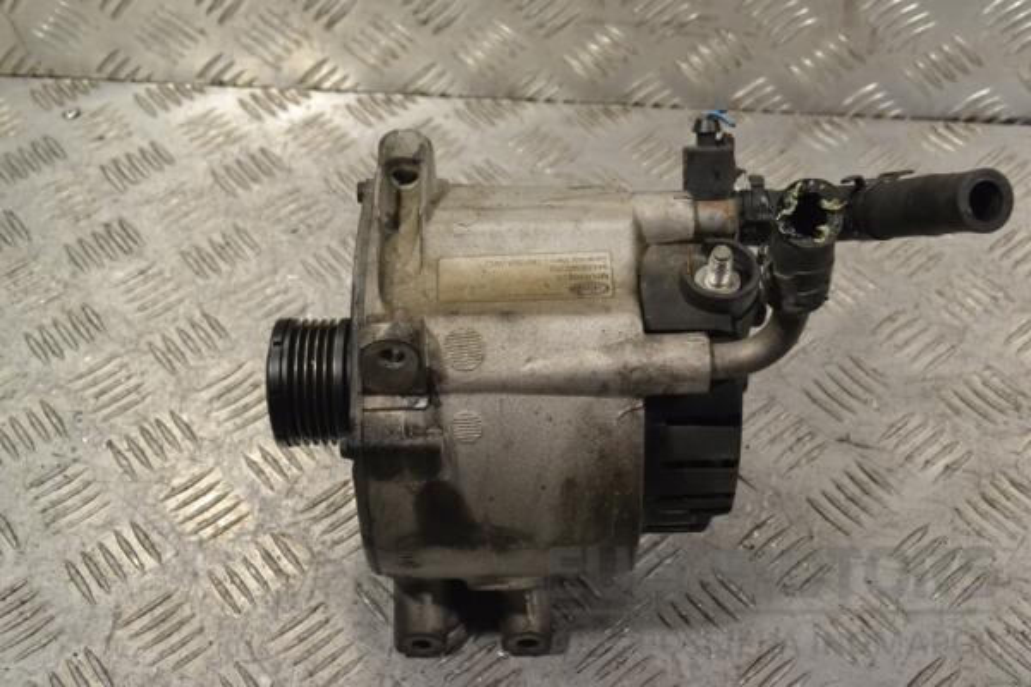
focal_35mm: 44
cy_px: 344
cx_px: 516
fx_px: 1246
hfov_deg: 45.0
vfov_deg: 30.8
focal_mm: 29
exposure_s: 1/320
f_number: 9
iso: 3200
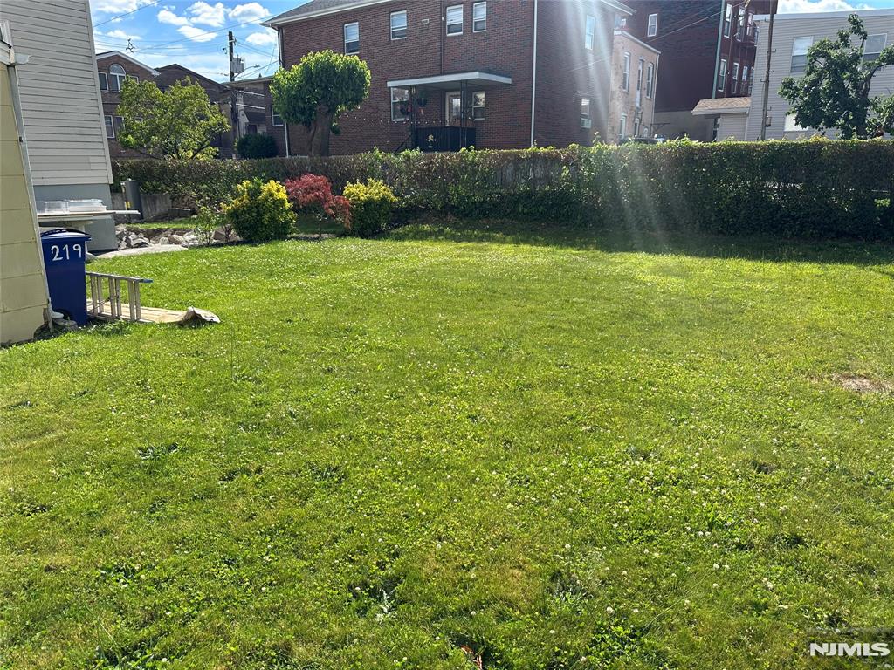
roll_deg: +0.8
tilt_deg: -14.8
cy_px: 335
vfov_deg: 56.8
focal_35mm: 24
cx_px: 447
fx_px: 620
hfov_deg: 71.6
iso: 80
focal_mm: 6.86
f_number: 1.78
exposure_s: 1/2525
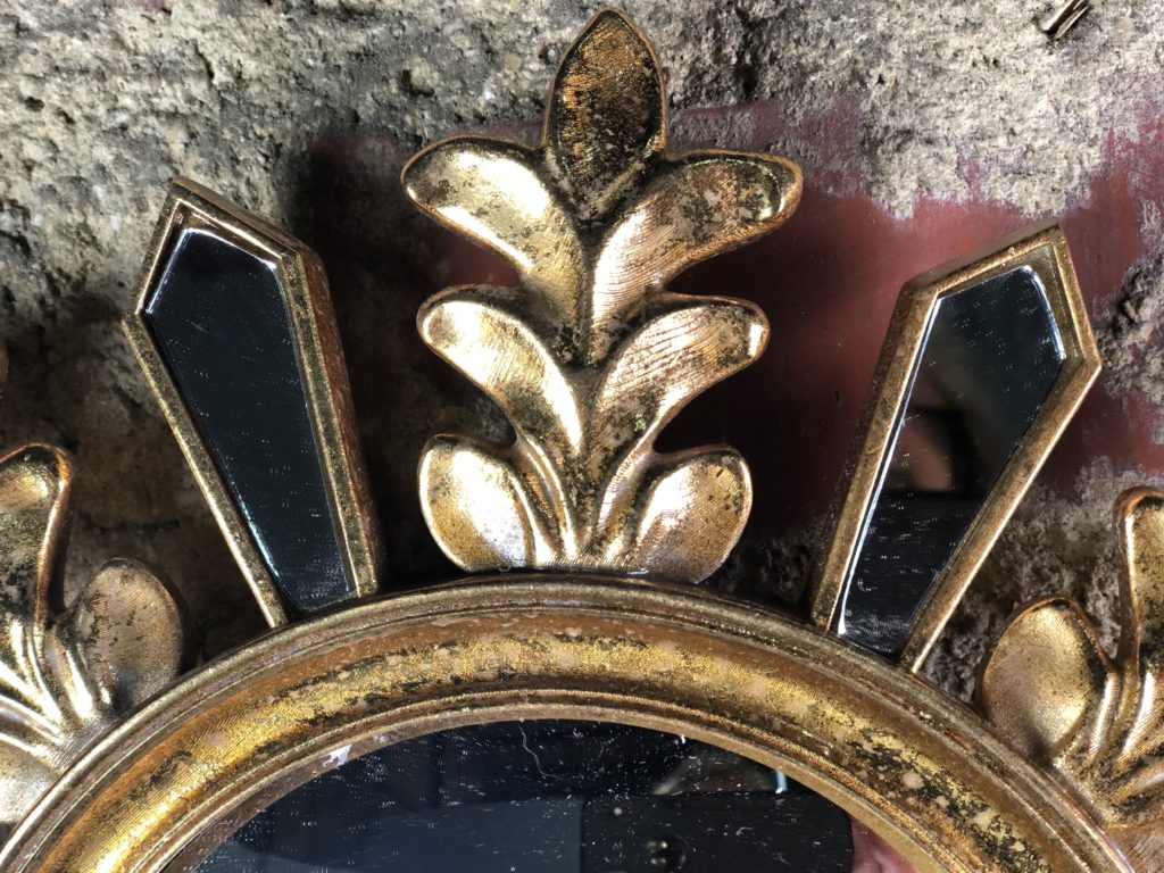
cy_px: 436
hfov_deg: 36.8
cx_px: 582
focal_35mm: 52
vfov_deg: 28.0
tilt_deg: +1.1
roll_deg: +3.3
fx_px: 1749
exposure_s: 1/50
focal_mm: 6
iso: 100
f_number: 2.4
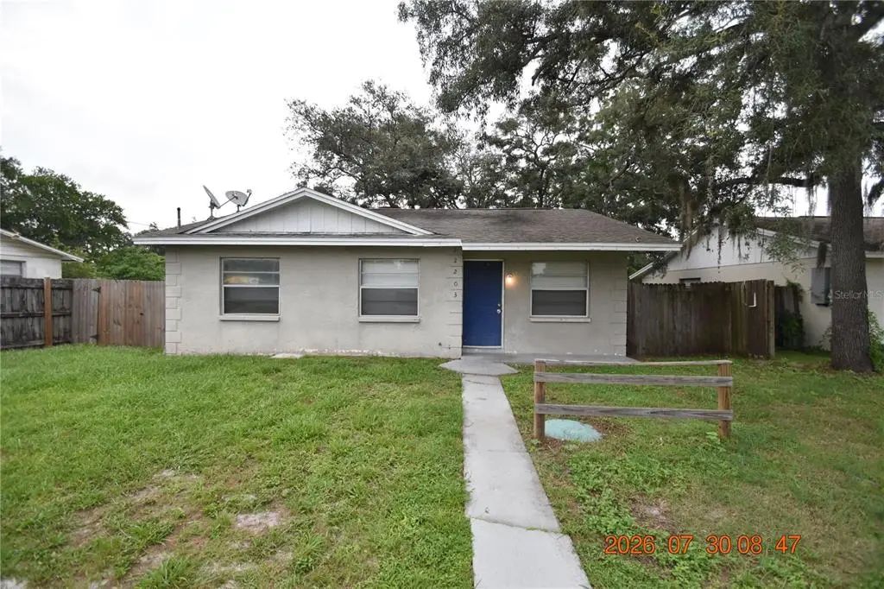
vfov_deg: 77.3
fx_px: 368
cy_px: 294
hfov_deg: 100.4
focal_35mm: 15
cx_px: 442
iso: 800
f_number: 3.5
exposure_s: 1/2000
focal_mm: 10
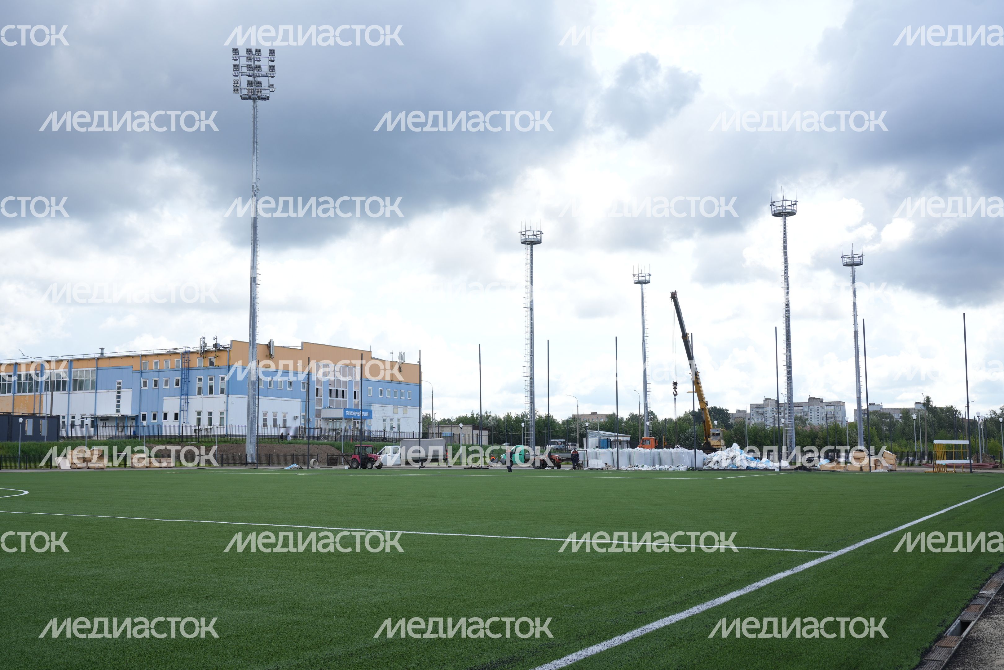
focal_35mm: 36
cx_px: 502
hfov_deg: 53.1
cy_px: 335
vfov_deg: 36.9
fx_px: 1004
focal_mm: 36
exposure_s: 1/160
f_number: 7.1
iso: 100
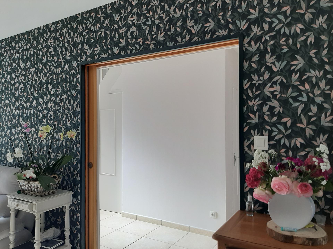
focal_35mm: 26
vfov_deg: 53.1
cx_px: 166
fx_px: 250
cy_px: 124
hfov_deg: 67.3
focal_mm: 3.93
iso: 40
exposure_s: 1/262
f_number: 1.7
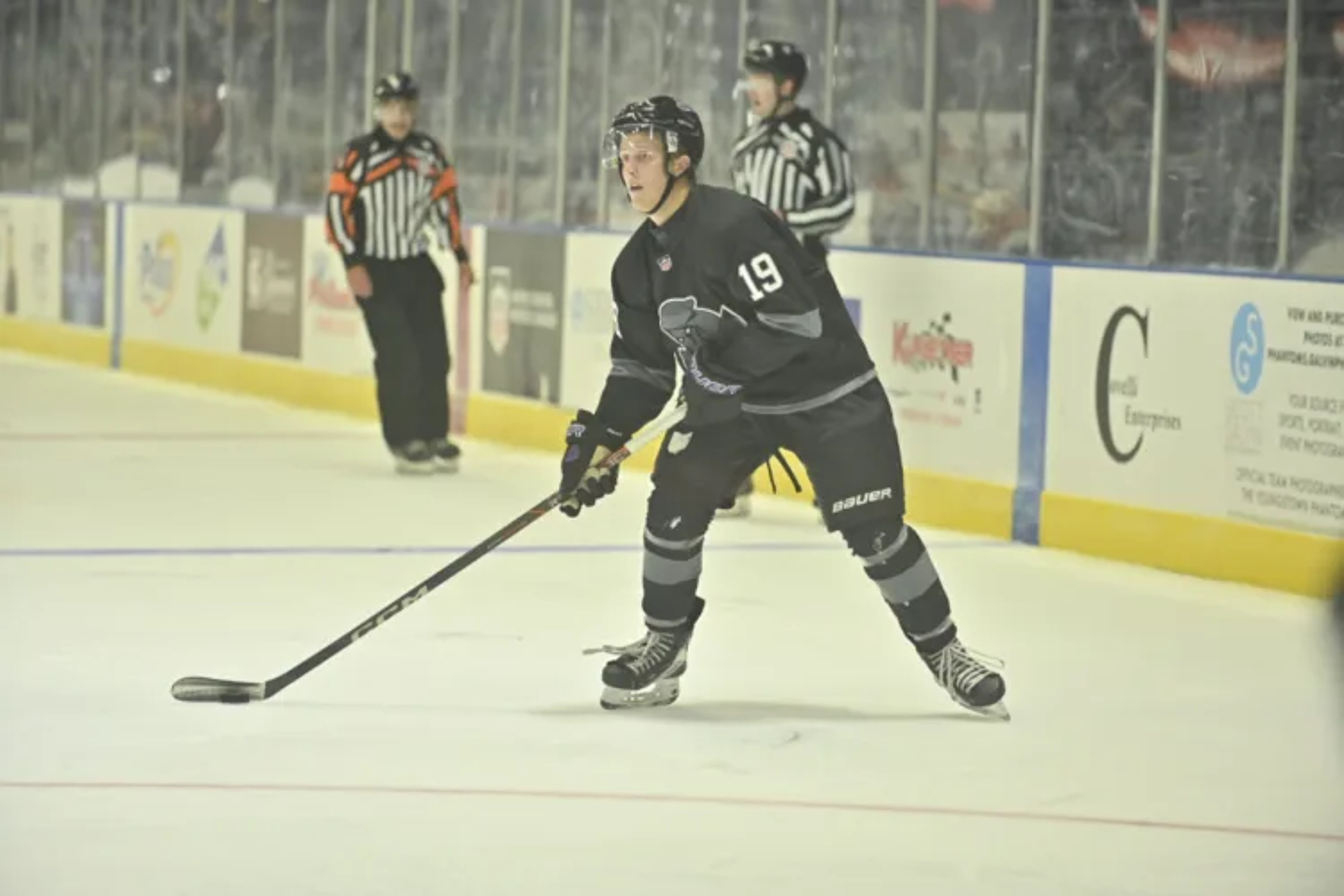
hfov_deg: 12.8
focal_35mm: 160
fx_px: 5973
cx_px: 672
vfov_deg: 8.6
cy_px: 448
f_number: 2.8
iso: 4500
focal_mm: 160
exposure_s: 1/1250
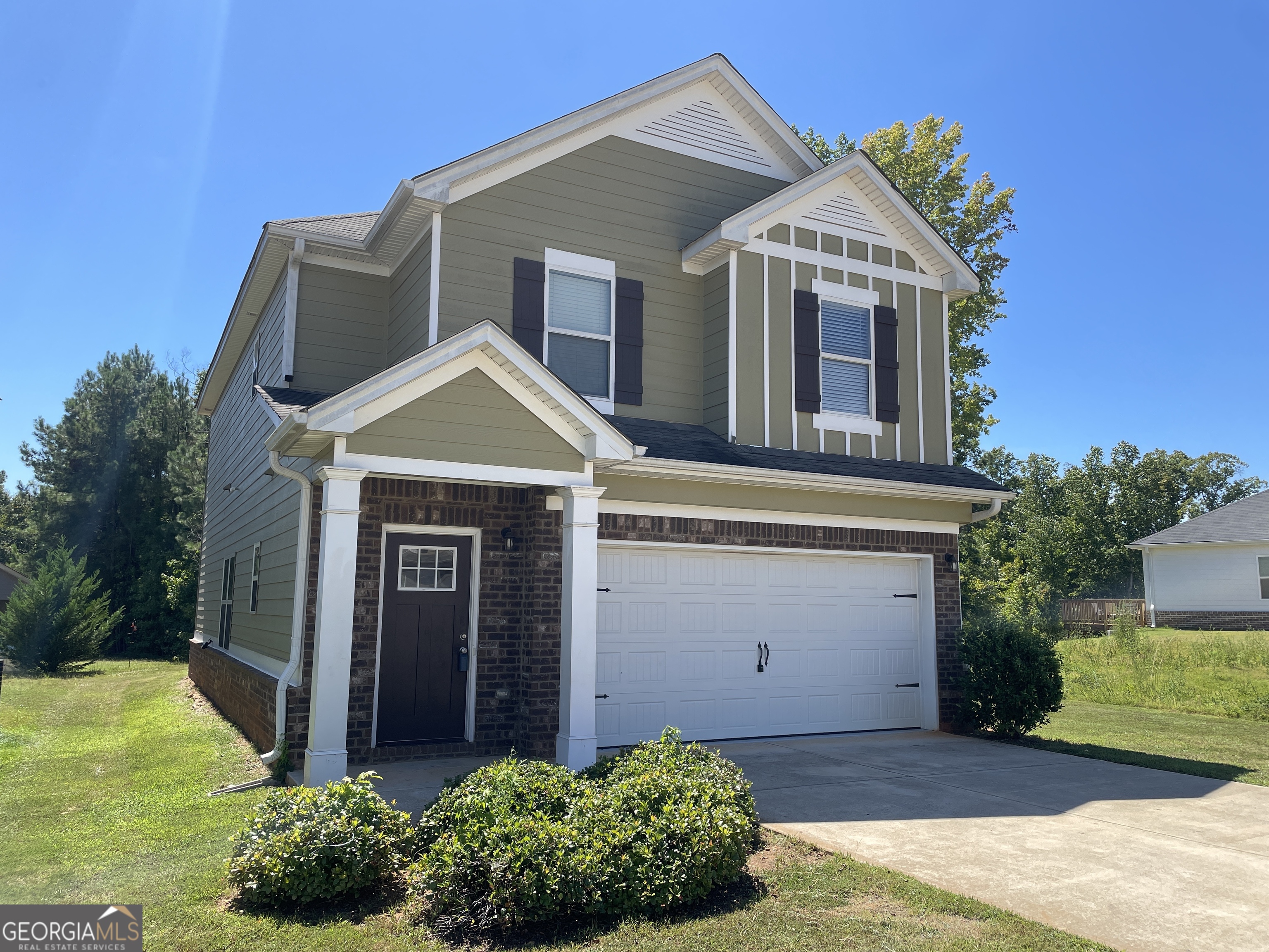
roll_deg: -0.9
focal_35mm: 26
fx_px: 953
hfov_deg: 67.3
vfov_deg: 53.1
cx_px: 634
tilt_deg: +8.6
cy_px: 476
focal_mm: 4.2
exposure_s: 1/1667
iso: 32
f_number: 1.6
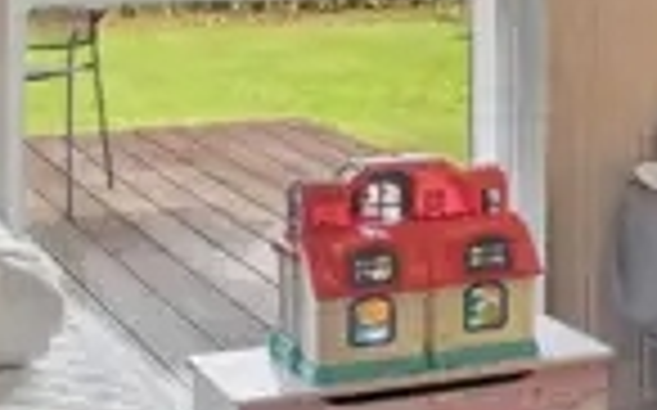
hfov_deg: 19.1
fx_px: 1916
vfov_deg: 11.8
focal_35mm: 107
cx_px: 608
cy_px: -135
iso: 200
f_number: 8
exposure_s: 1/60
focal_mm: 17
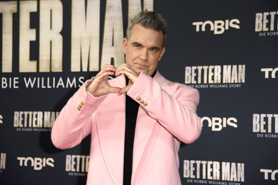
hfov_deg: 20.4
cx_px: 139
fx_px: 772
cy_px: 92
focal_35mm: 100
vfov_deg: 13.7
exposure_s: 1/250
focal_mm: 100
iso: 1000
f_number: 5.6
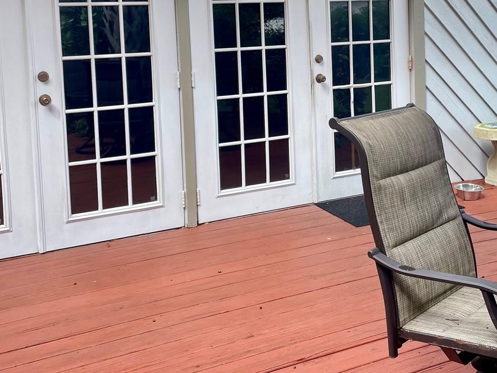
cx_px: 314
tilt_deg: -4.6
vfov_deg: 30.1
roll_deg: +1.7
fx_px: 675
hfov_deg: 40.1
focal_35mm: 47
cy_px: 72
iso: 32
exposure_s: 1/1082
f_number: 1.6
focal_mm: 4.2
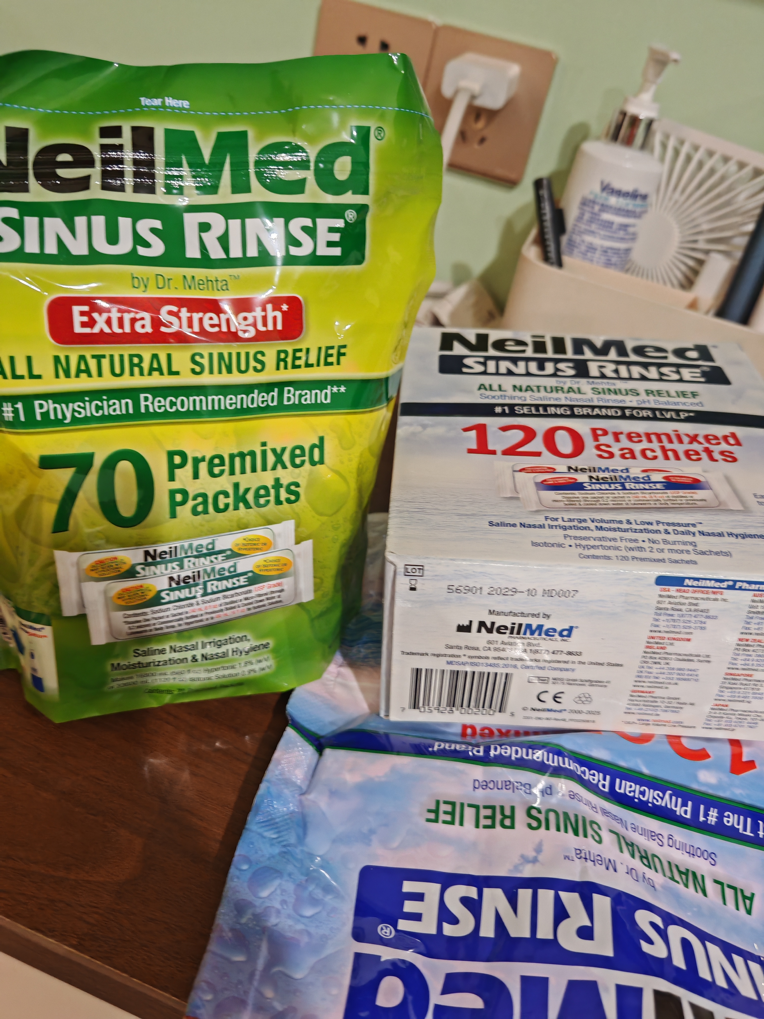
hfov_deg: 51.4
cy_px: 510
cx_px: 382
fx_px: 795
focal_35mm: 27
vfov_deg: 65.3
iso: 1250
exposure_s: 1/33
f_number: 1.9
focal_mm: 6.67
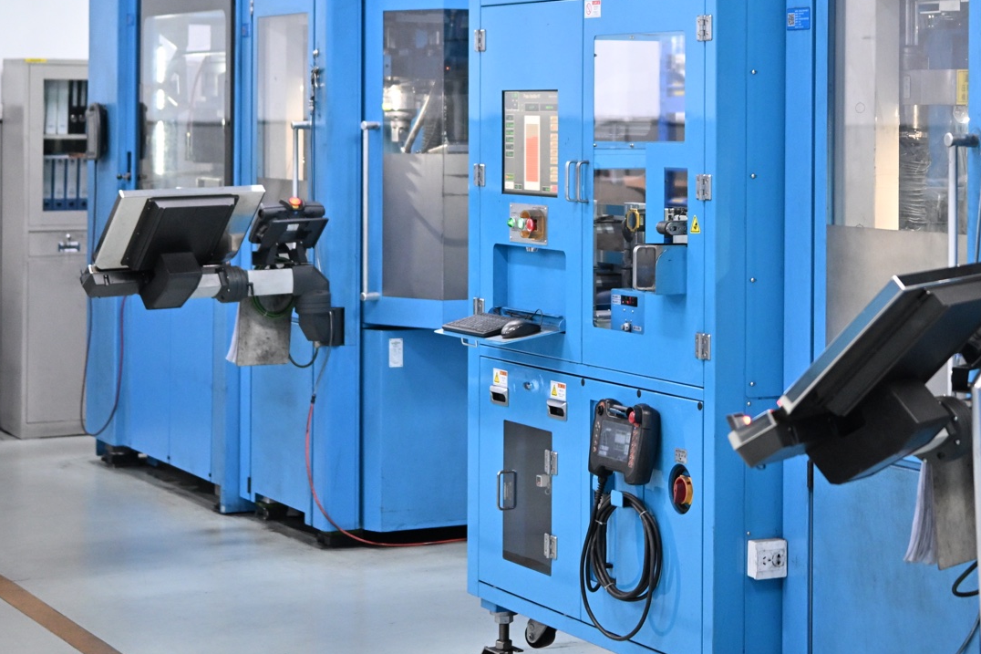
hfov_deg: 23.0
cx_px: 696
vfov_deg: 15.5
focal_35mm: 88
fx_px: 2393
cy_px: 140
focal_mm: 35
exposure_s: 1/250
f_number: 1.7
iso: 1250
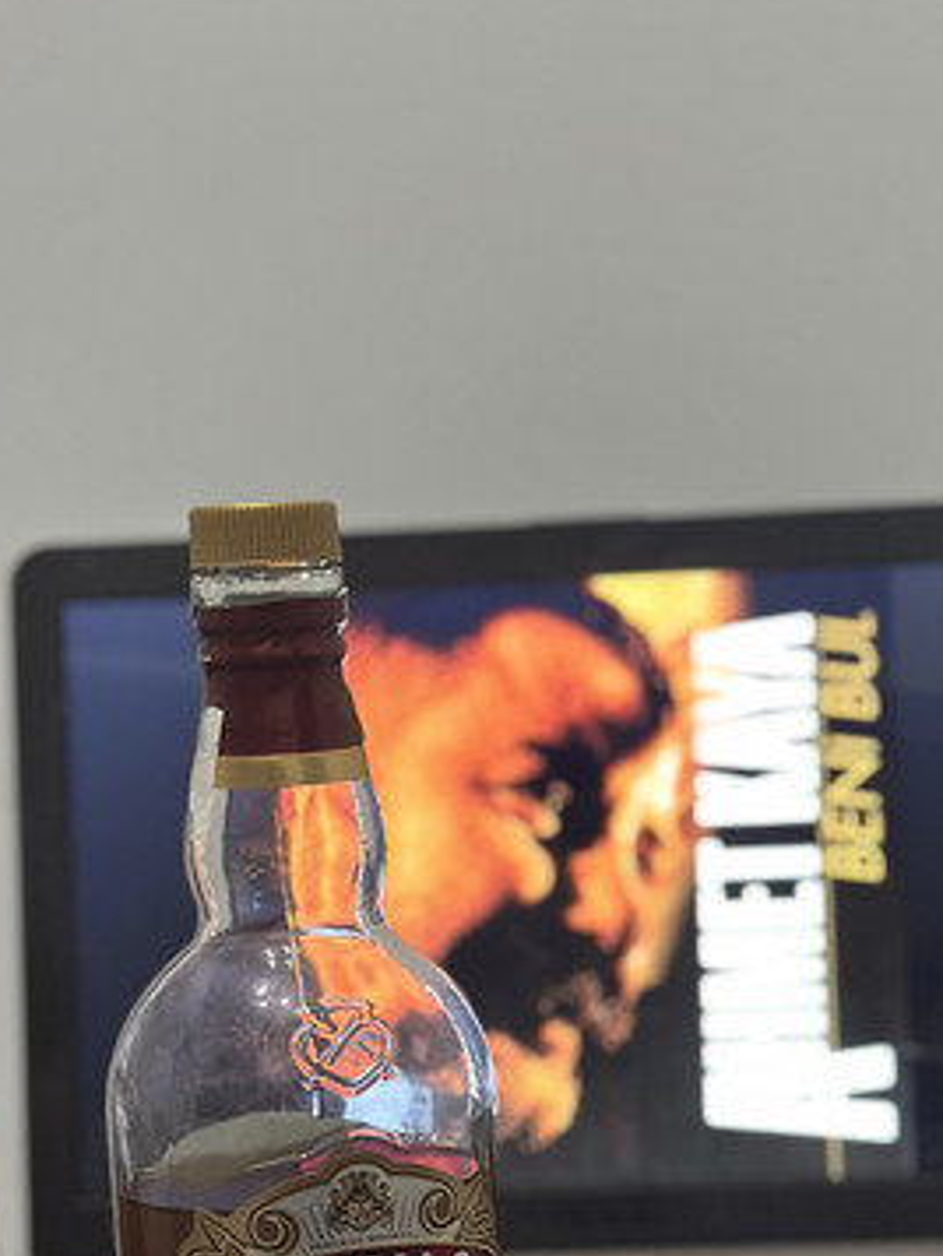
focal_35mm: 86
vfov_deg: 22.5
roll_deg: +2.9
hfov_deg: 17.1
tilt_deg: -7.6
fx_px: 3122
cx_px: 626
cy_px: 960
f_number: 1.78
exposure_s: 1/33
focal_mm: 6.86
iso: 500
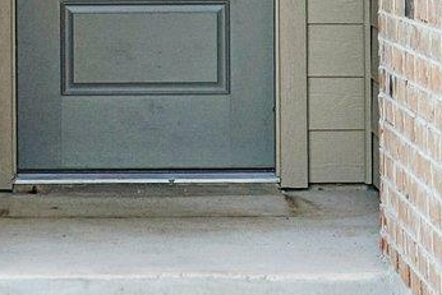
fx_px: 2542
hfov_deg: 9.9
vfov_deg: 6.6
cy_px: -71
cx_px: 151
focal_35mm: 207
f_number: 2.8
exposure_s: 1/500
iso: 200
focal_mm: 35
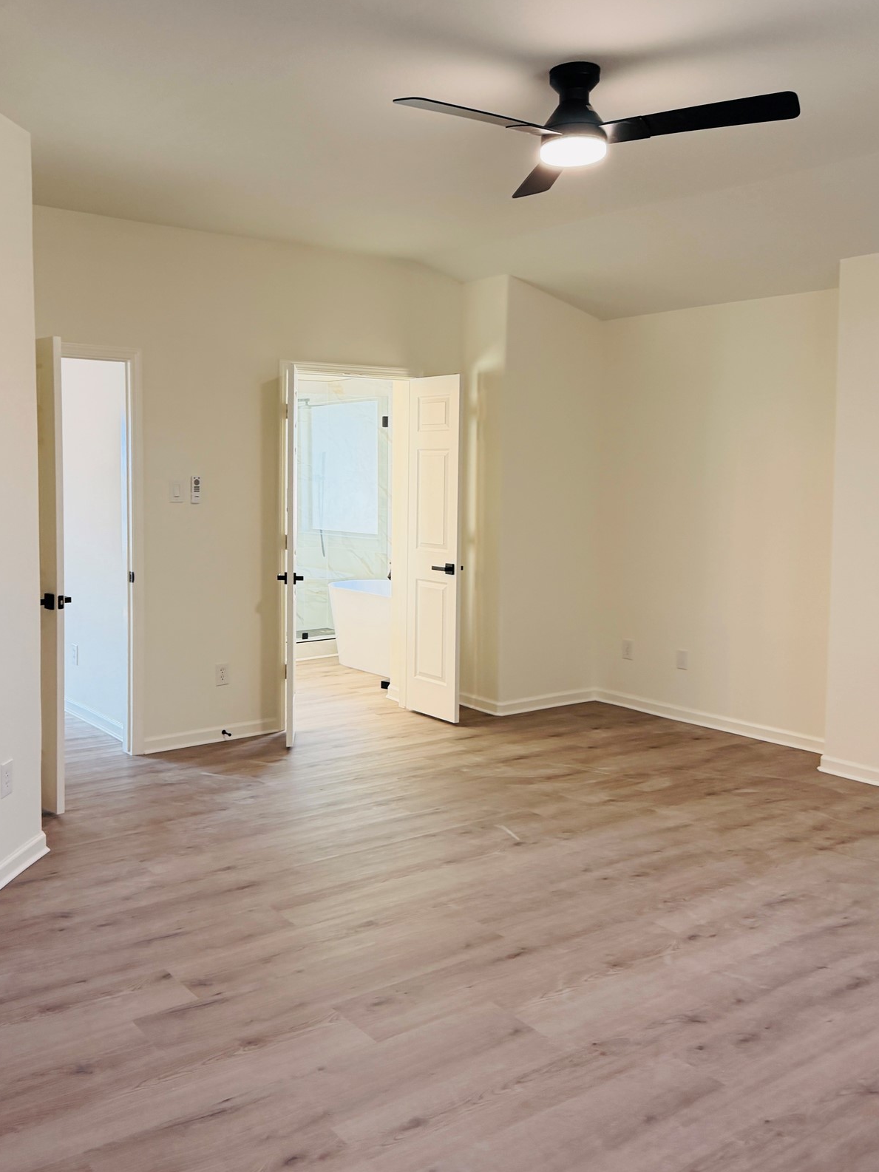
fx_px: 1050
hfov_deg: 45.0
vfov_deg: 58.2
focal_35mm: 31
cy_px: 523
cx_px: 327
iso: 200
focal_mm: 6.76
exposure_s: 1/121
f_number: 1.78
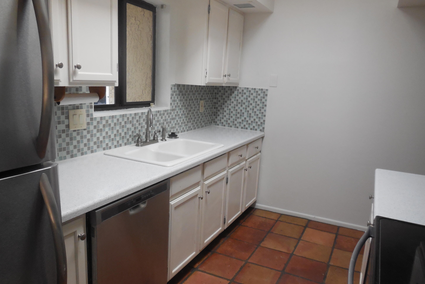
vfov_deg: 47.9
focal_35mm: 27
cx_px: 220
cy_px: 150
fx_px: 319
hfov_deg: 67.4
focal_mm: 4.5
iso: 320
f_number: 3.1
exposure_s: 1/250
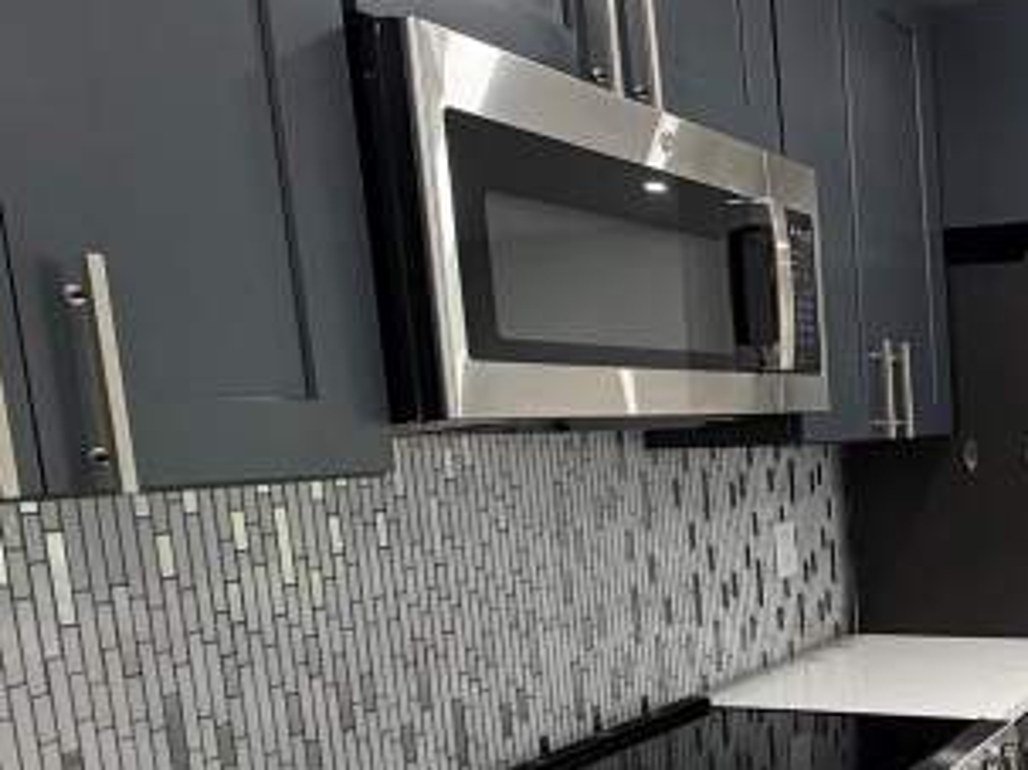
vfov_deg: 37.9
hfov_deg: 41.0
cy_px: 553
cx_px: 1113
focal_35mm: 37
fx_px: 1098
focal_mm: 2.22
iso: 320
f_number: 2.2
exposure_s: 1/120
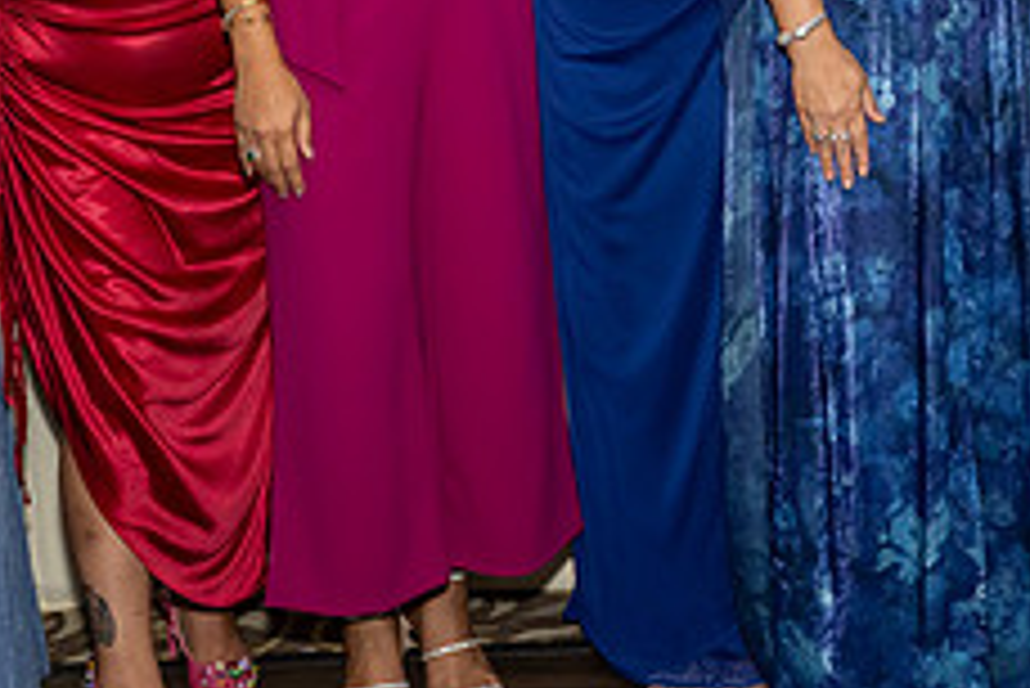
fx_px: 2577
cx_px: 922
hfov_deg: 22.1
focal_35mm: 90
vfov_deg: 14.8
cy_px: -90
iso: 1000
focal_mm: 29
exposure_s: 1/250
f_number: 9
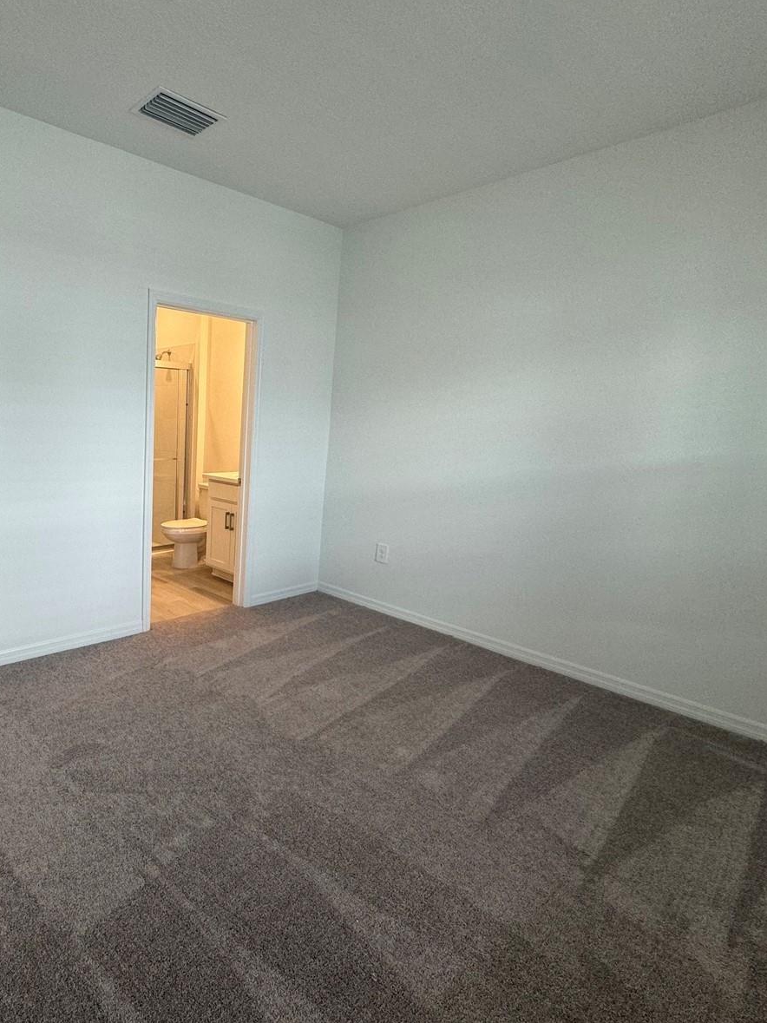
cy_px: 511
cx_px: 188
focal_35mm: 19
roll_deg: -2.0
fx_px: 561
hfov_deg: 64.4
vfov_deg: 84.7
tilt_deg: -10.0
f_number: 2.2
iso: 125
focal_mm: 2.22
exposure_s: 1/120
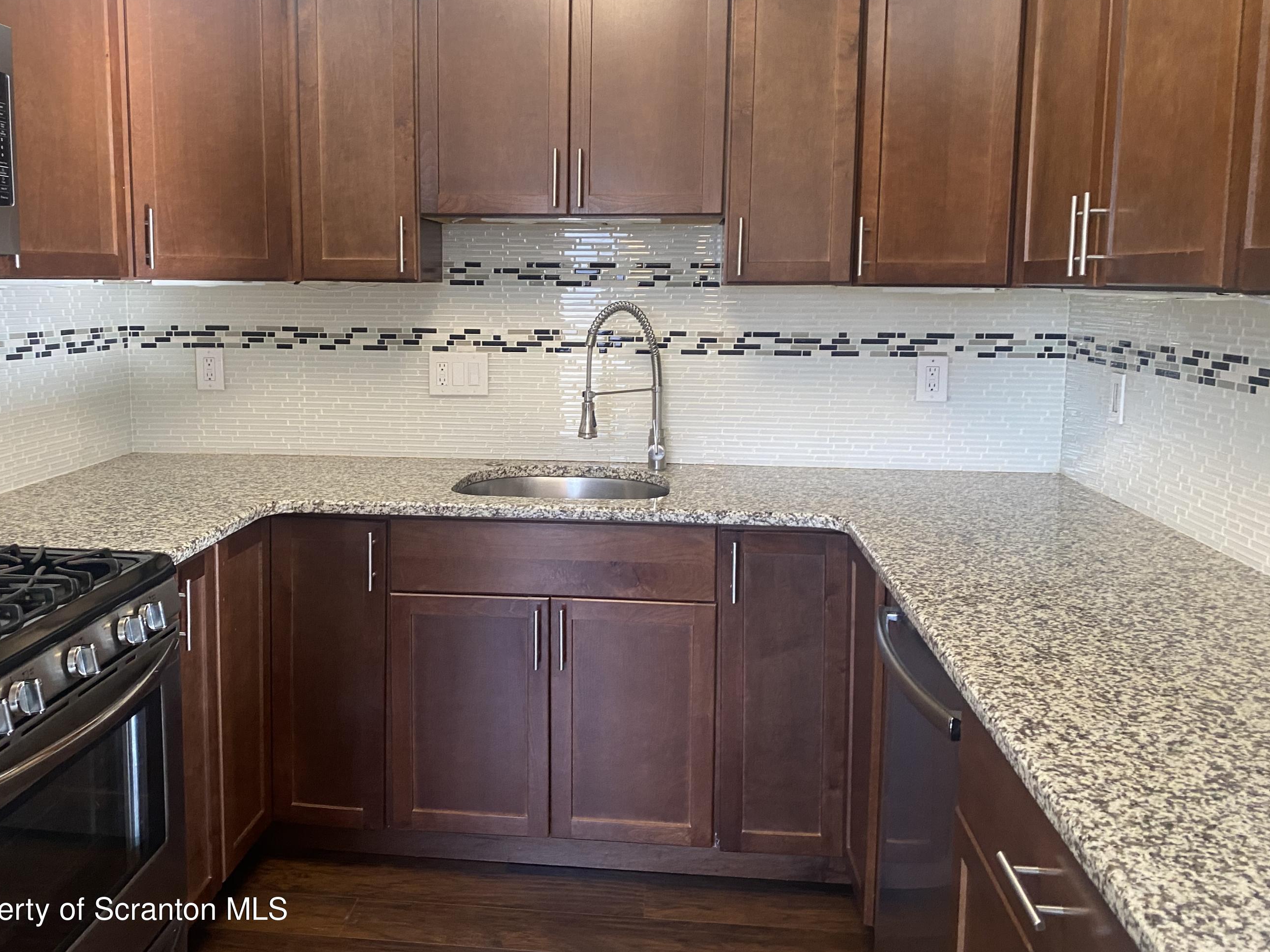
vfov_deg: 46.7
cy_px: 410
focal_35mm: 30
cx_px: 562
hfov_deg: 59.8
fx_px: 1101
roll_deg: -0.6
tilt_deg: -6.3
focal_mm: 4.25
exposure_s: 1/60
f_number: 1.8
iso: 250
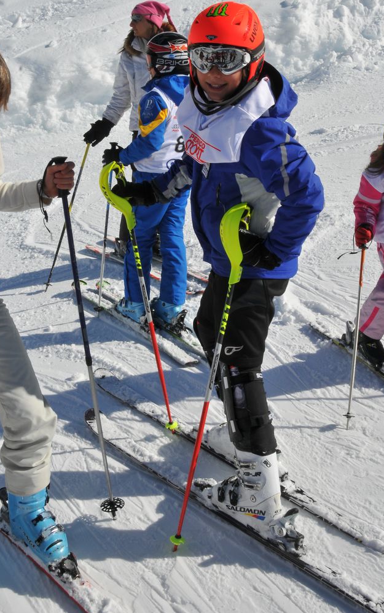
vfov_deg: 45.1
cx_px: 210
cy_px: 256
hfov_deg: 29.2
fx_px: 736
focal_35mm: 44
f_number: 25
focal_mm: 24
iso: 200
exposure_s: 1/125
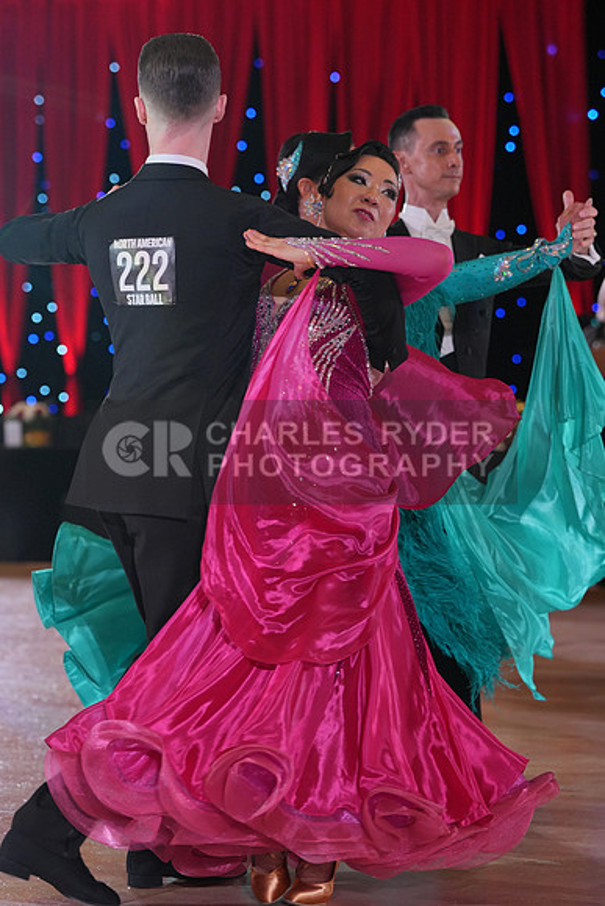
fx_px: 2645
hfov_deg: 13.0
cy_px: 453
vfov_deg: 19.5
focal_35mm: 105
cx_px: 302
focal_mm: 105
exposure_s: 1/500
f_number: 4
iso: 1600
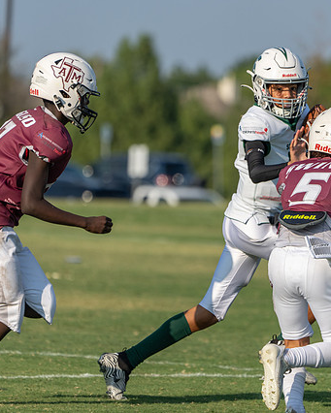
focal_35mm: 490
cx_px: 249
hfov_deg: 3.2
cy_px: 194
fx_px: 5998
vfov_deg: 3.9
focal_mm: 327
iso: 250
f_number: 5.6
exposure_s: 1/1250
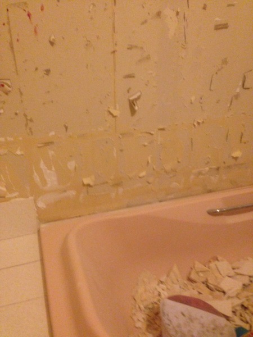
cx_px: 126
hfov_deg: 42.9
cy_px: 168
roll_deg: +0.2
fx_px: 322
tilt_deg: -24.7
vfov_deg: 55.4
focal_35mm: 33
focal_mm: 4.12
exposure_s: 1/15
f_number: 2.4
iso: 400
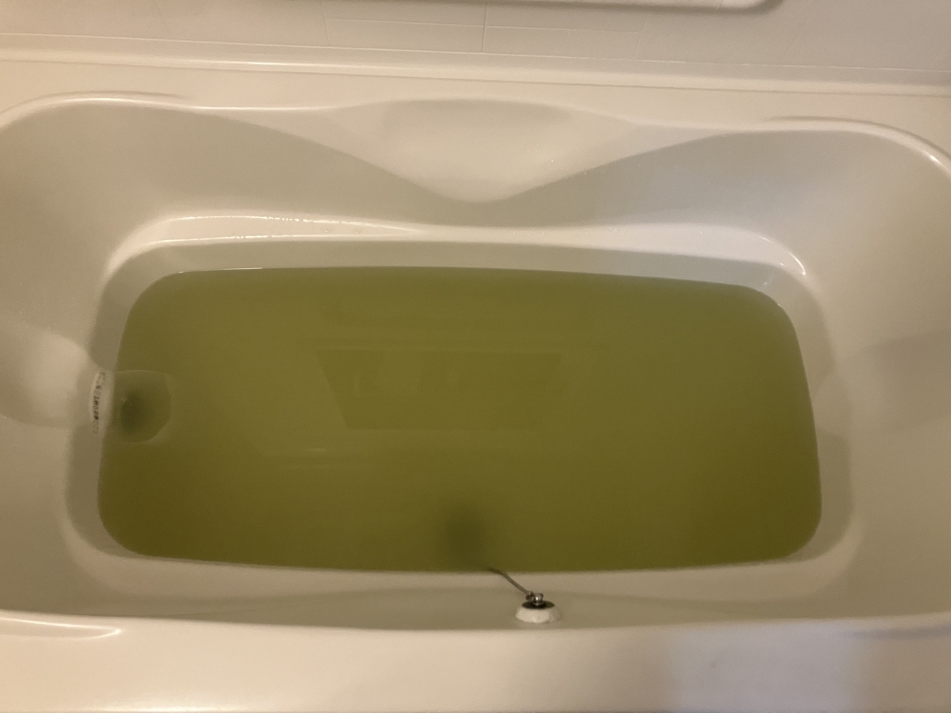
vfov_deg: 49.7
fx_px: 769
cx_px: 476
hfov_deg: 63.4
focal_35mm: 28
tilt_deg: -70.0
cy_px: 356
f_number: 1.8
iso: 320
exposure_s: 1/49
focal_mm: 3.99
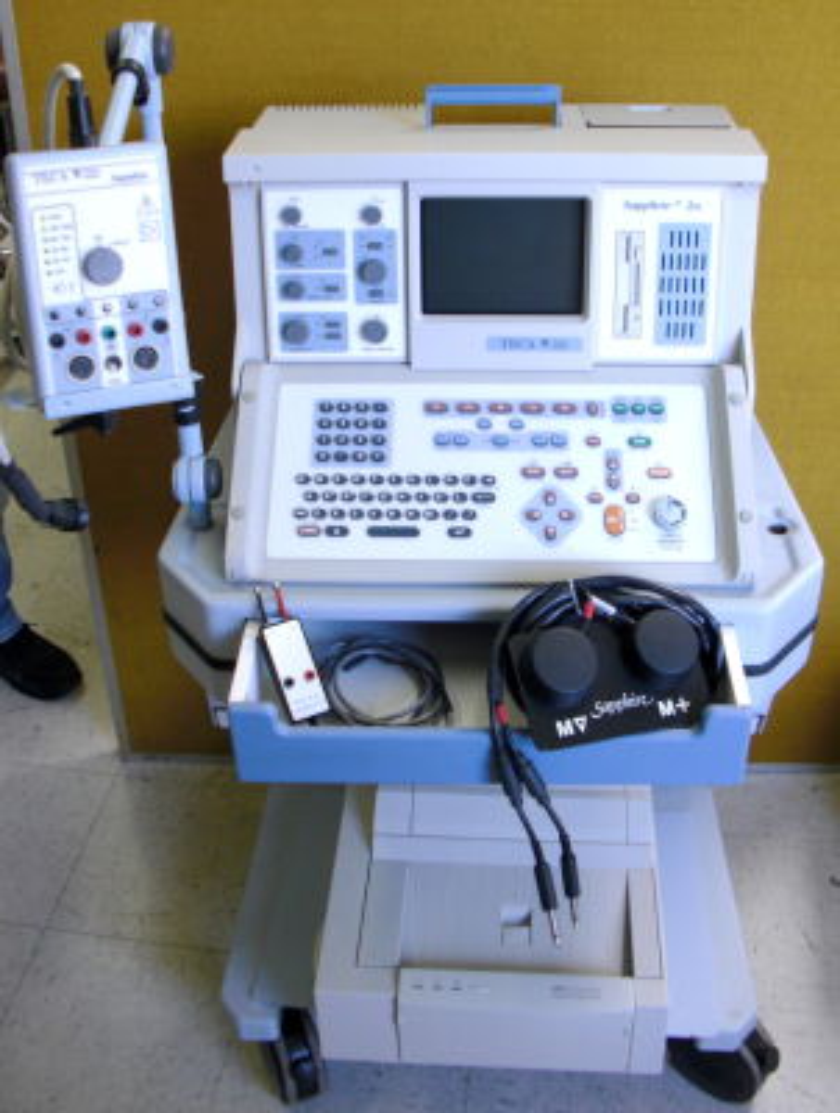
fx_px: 1160
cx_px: 420
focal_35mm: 36
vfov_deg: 51.2
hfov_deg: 39.8
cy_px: 556
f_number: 2.8
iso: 100
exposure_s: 1/60
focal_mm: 6.3
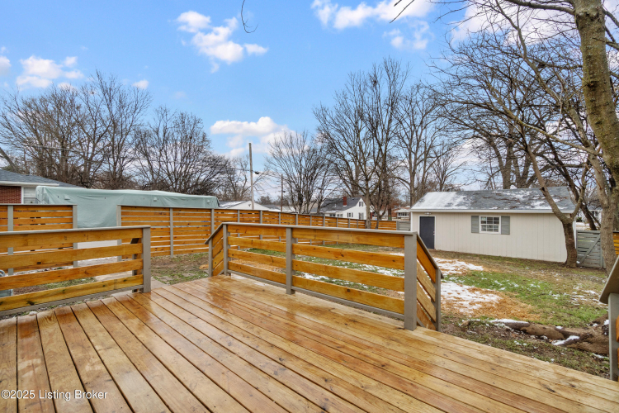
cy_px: 206
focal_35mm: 15
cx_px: 310
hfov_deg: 100.4
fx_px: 258
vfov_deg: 77.3
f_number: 8
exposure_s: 1/125
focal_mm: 10
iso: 400
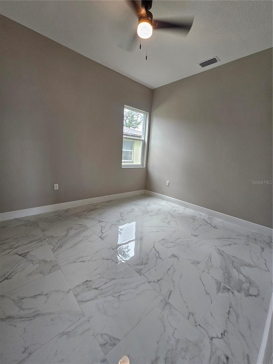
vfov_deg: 106.2
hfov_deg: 89.9
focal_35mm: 13
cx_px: 136
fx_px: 137
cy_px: 182
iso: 125
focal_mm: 2.2
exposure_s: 1/60
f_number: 2.2
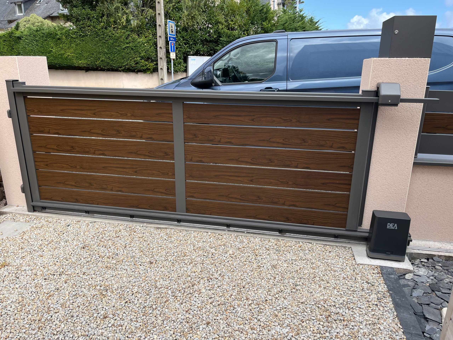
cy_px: 170
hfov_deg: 67.3
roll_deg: +0.1
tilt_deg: -18.4
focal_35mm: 26
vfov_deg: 53.1
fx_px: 340
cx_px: 226
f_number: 1.6
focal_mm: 5.1
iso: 50
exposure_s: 1/1389
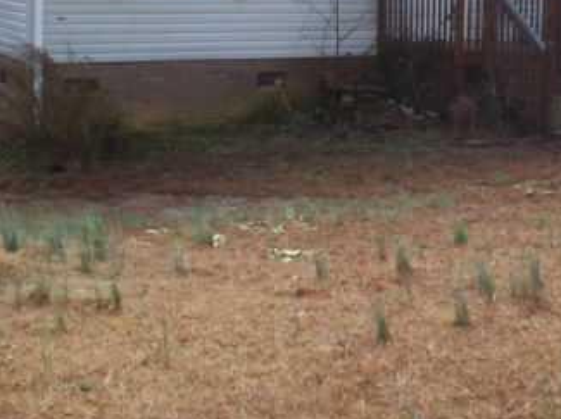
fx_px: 1149
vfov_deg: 20.1
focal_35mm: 71
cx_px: 495
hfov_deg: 26.6
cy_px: 14
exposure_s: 1/80
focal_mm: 6.3
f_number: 5.6
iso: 100
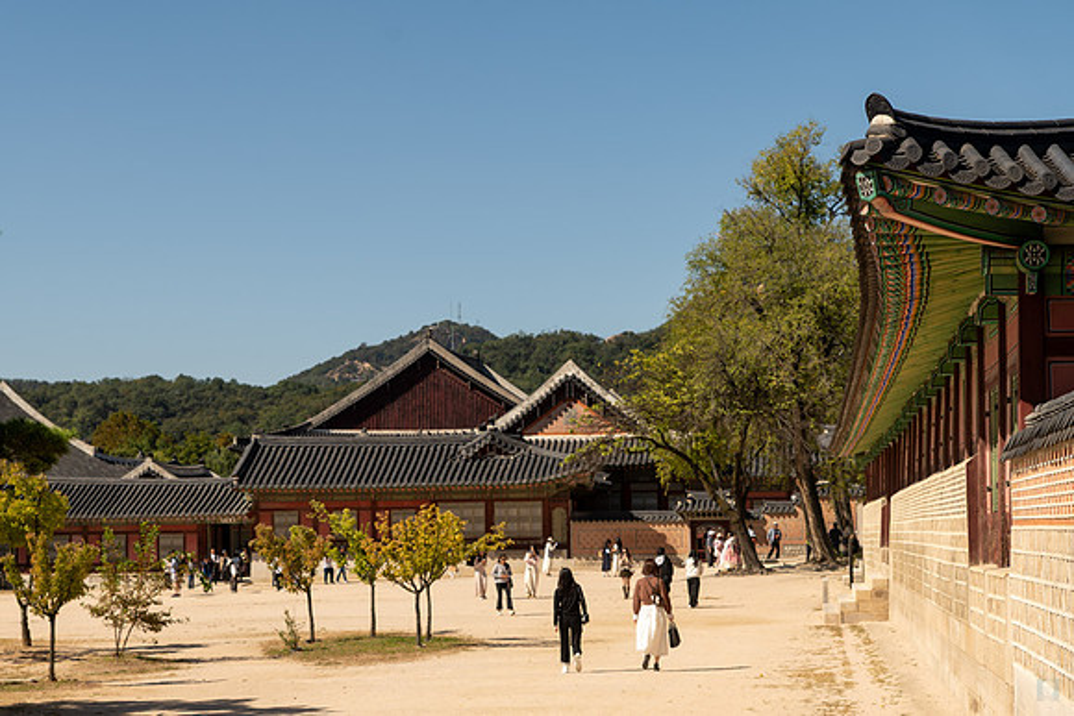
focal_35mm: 78
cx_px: 477
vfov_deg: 17.5
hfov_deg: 26.0
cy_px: 398
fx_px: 2322
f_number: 5
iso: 64
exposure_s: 1/640
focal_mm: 70
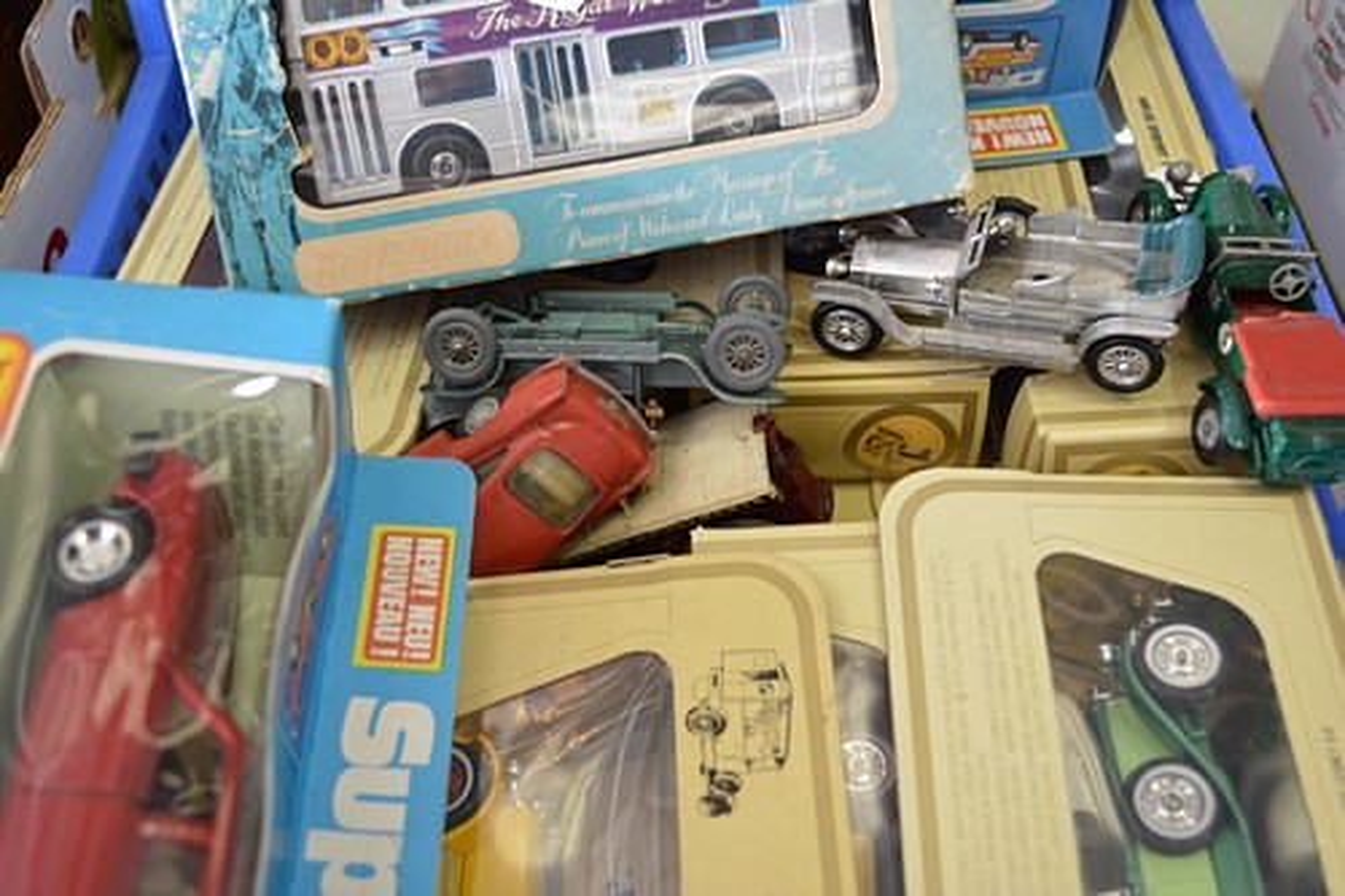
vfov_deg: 34.2
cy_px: 448
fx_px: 1457
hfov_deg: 49.6
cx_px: 672
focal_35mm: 39
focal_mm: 26
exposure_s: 1/60
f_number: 4.2
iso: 500
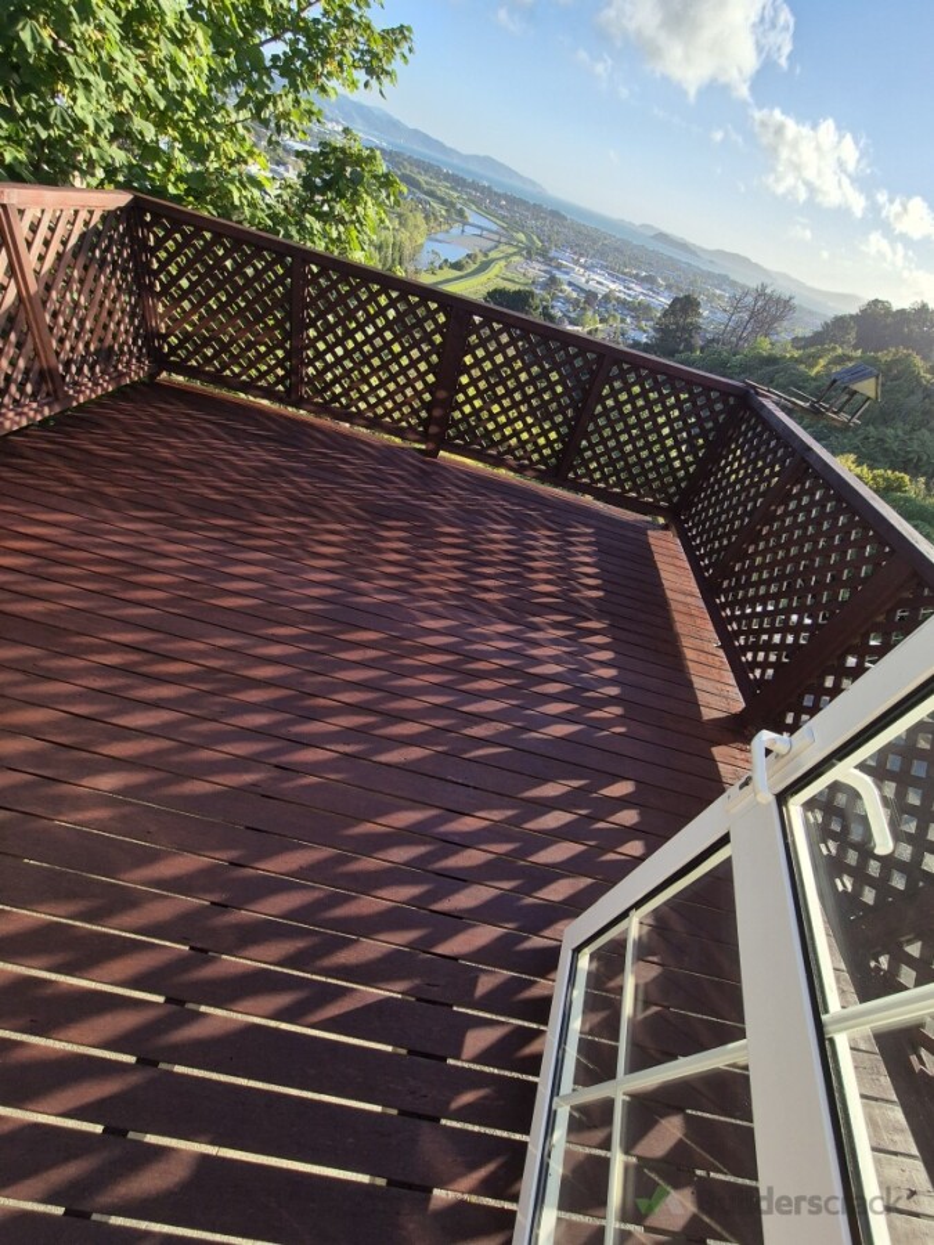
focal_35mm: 13
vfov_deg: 106.2
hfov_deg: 89.9
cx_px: 467
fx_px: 468
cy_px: 622
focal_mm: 2.2
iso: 50
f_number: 2.2
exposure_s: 1/728
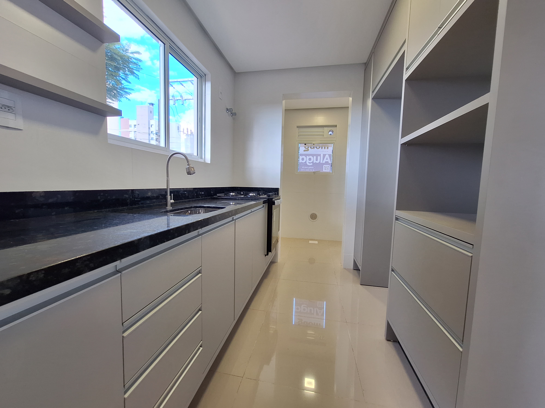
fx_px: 205
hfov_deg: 106.2
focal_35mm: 13
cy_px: 204
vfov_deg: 89.9
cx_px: 272
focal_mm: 1.74
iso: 80
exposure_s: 1/120
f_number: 2.2
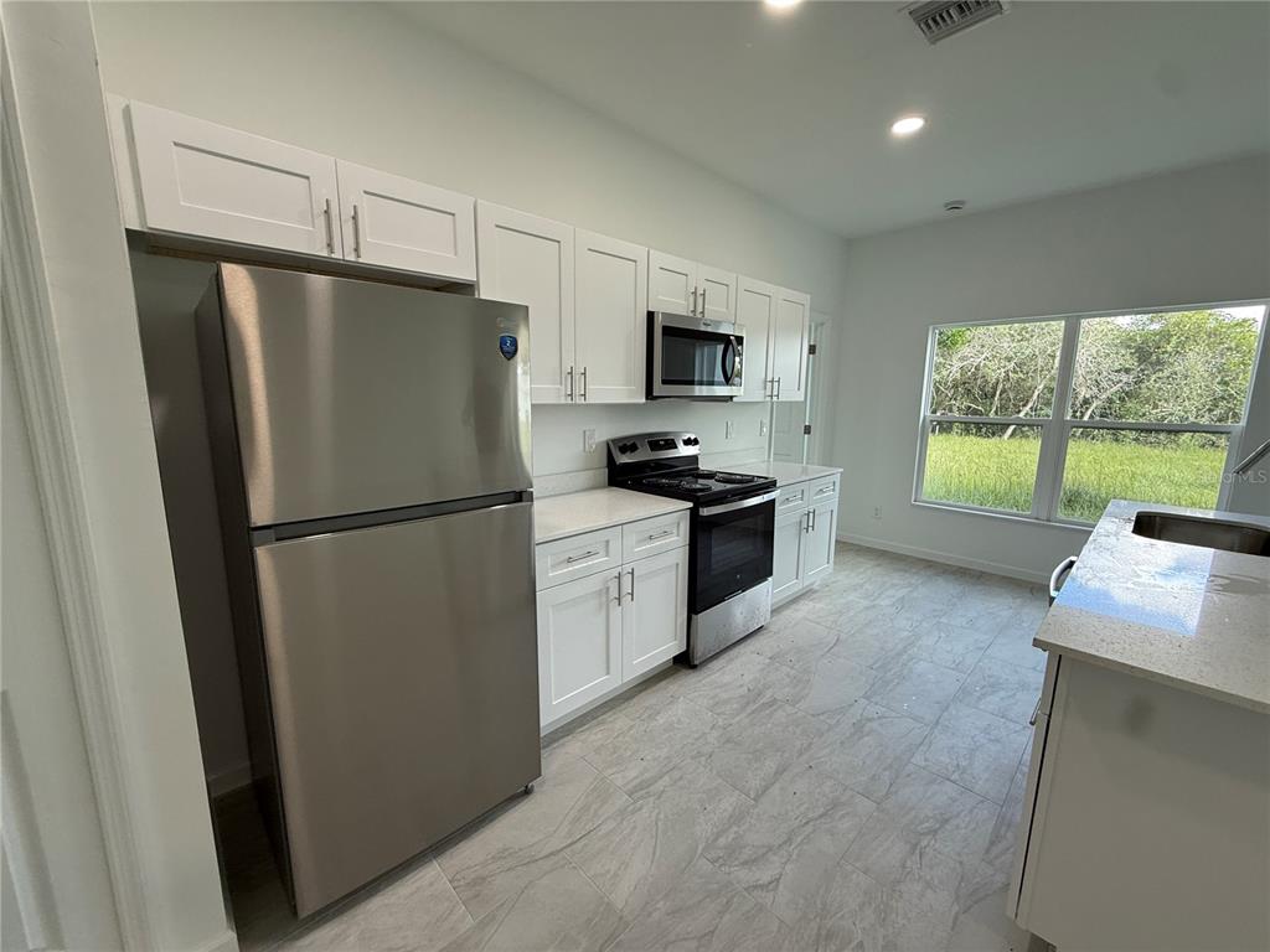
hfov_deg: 102.1
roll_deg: -0.7
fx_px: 514
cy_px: 476
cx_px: 635
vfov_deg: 85.7
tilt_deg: -8.6
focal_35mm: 14
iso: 160
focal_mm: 2.22
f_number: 2.2
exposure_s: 1/120
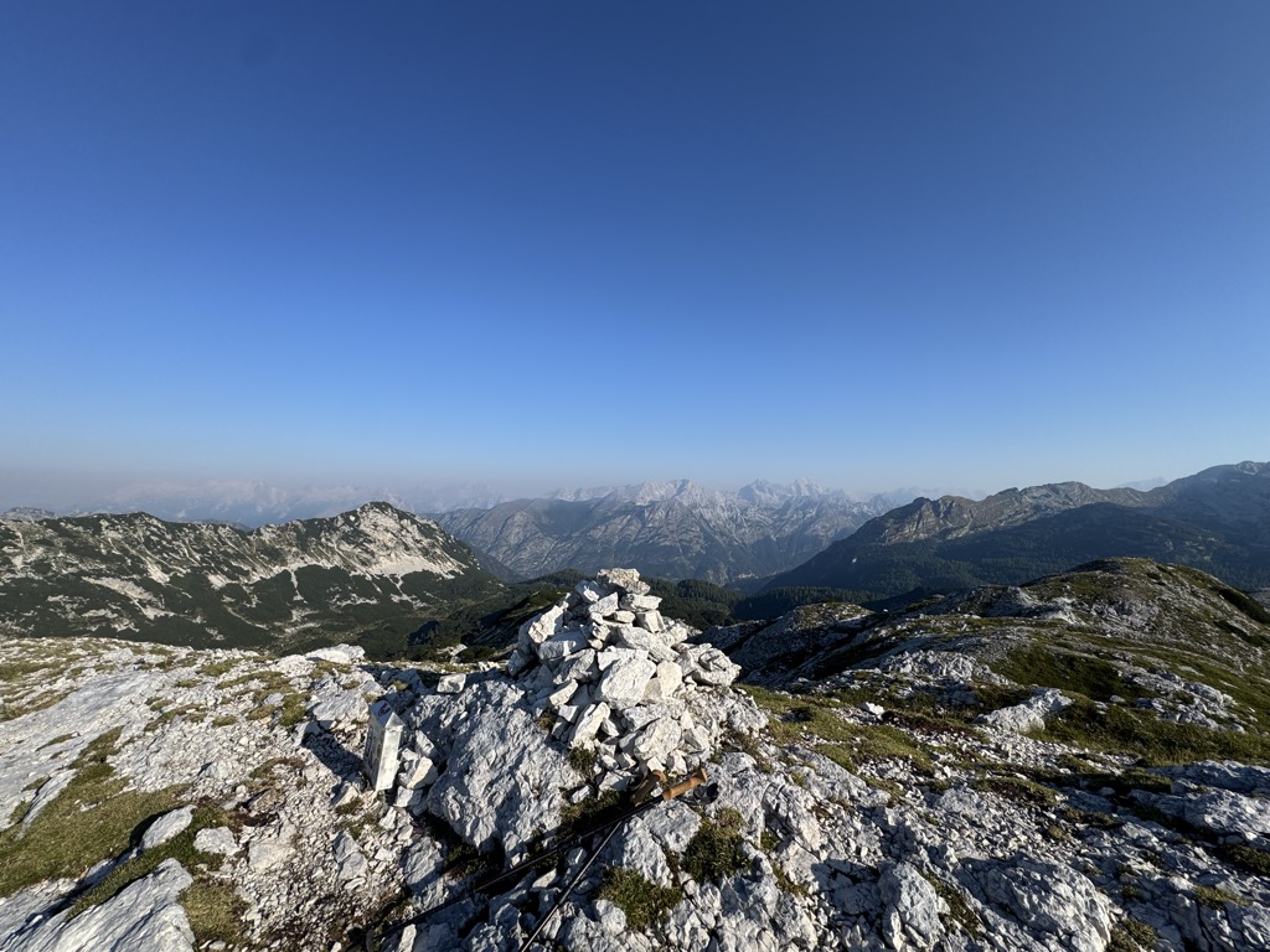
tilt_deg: +4.0
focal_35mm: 14
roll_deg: +0.6
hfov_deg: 102.1
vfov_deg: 85.7
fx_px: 514
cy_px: 476
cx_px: 635
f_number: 2.2
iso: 50
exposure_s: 1/2208
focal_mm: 2.22
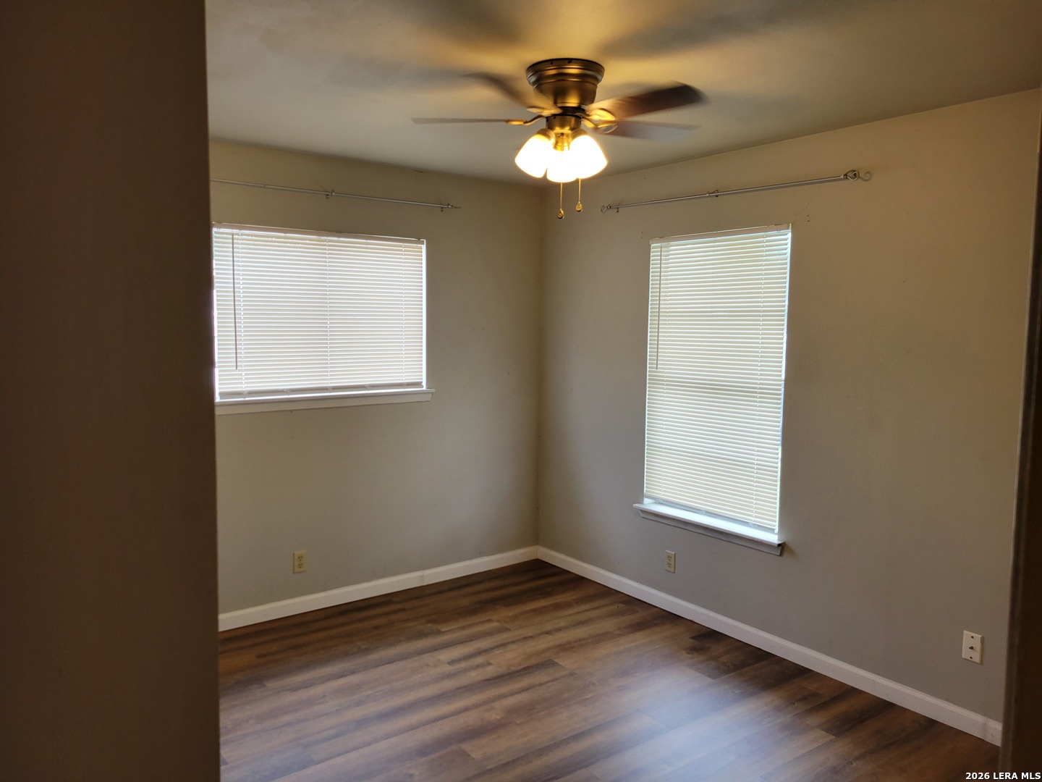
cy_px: 391
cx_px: 521
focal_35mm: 26
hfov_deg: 67.3
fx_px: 783
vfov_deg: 53.1
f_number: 1.8
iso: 80
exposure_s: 1/120
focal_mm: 5.4
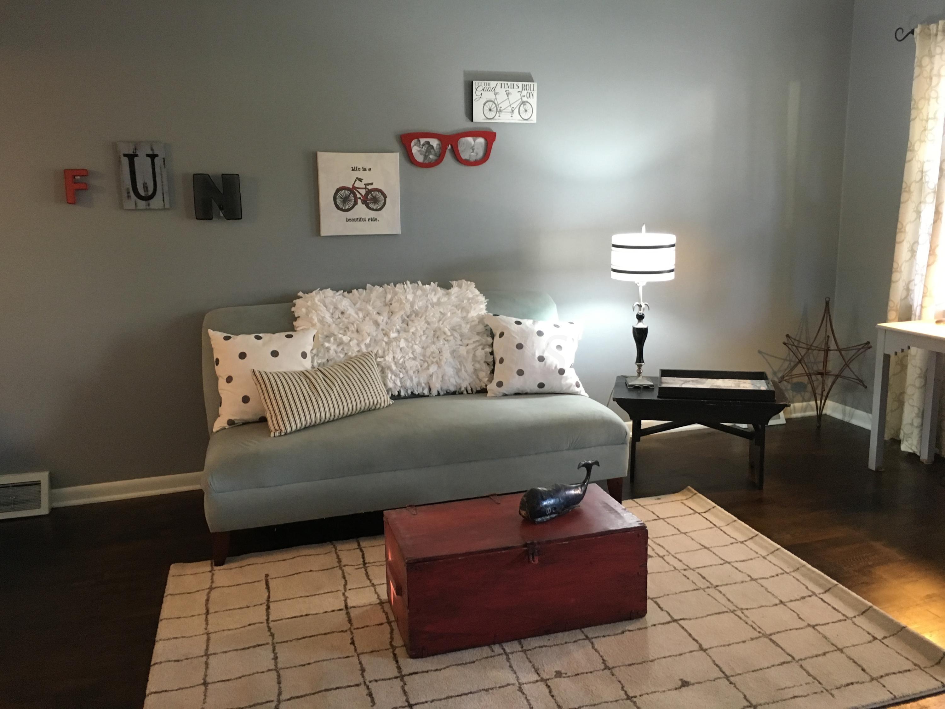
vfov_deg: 48.2
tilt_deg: -9.5
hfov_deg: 61.7
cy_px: 354
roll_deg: +1.4
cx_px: 472
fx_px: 792
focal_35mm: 29
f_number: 2.2
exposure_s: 1/24
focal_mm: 4.15
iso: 200
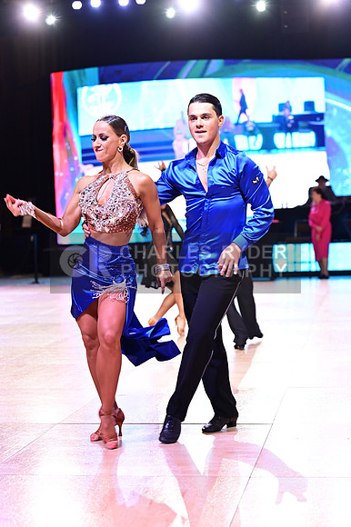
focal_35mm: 70
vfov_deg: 28.9
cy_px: 264
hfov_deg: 19.4
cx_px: 176
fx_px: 1025
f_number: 3.2
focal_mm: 70
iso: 1600
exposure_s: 1/250
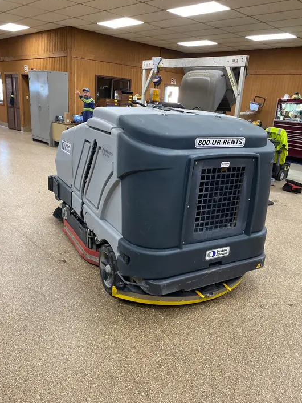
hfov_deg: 51.4
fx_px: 314
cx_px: 151
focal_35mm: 27
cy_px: 201
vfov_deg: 65.3
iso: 200
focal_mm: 4.25
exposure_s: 1/60
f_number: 1.8
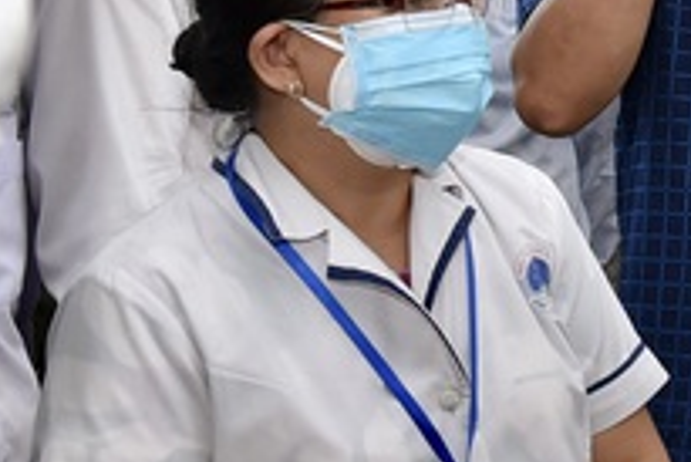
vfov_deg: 10.7
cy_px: 57
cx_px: 1217
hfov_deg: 14.3
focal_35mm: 128
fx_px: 2459
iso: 320
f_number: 4.5
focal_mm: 36
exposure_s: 1/160
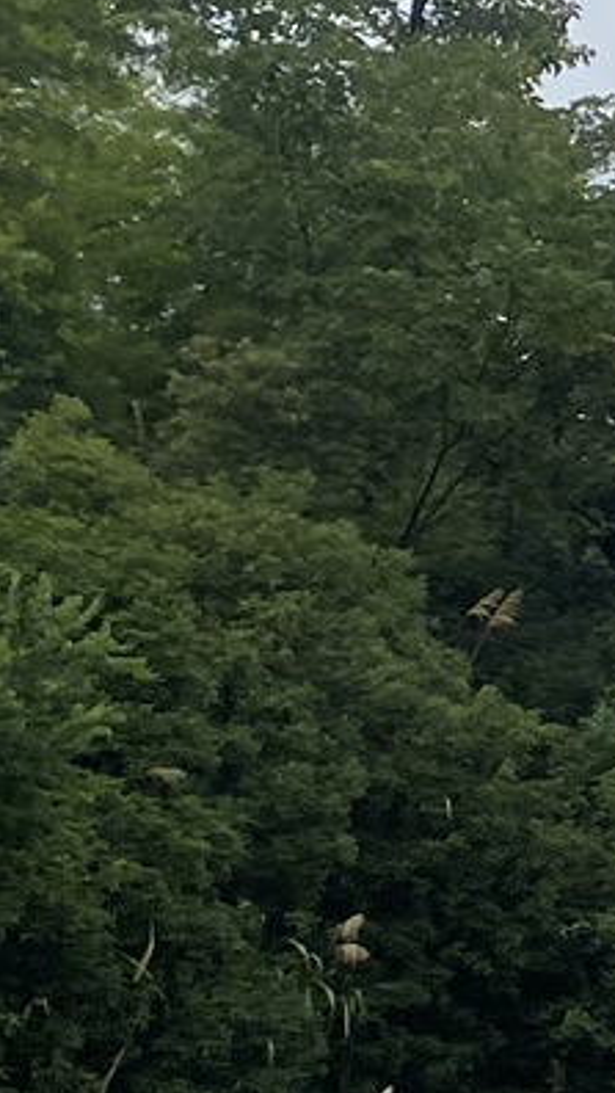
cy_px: 348
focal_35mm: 143
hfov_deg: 6.8
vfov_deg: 15.0
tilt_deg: +9.6
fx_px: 4142
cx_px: 2355
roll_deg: -1.3
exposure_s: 1/4274
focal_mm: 4.25
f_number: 1.8
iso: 32
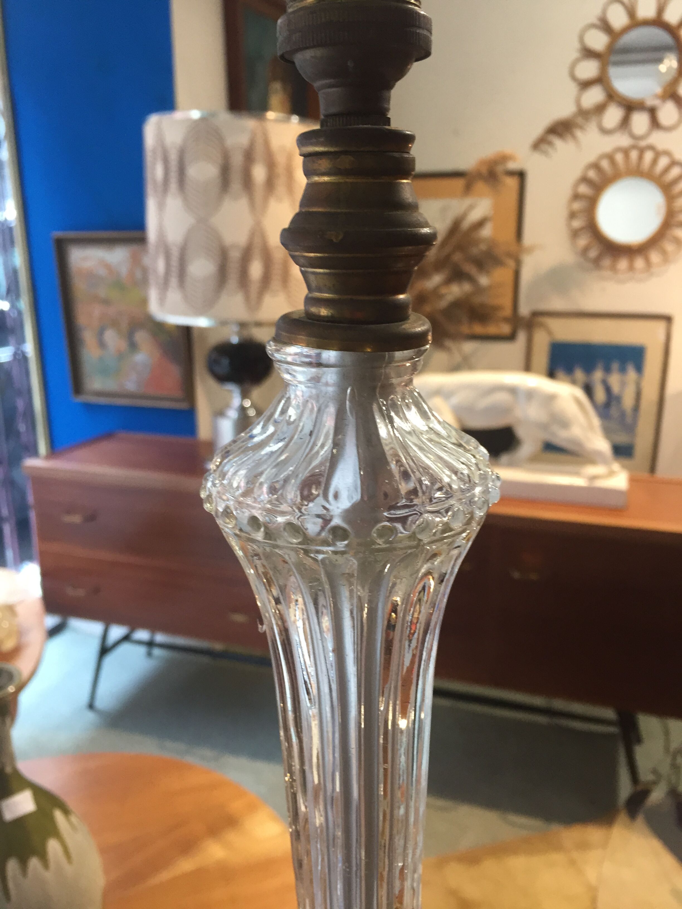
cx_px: 341
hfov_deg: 48.2
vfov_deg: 61.7
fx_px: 762
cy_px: 454
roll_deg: +0.0
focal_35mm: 29
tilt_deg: -15.6
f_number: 2.2
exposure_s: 1/33
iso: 64
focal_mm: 4.15
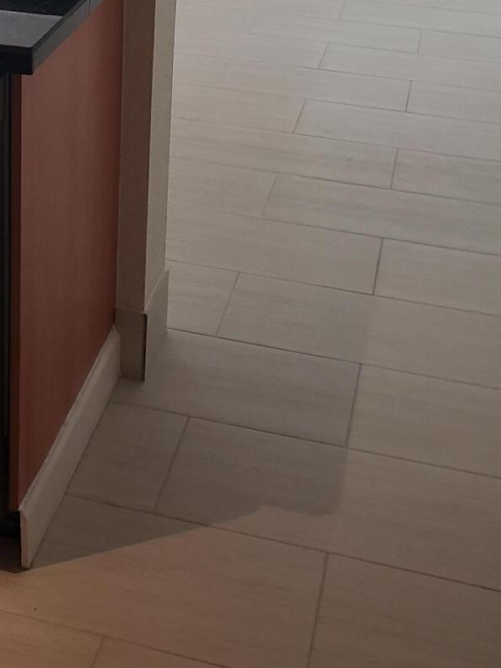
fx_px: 1274
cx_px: 24
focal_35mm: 66
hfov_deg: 21.6
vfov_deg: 27.6
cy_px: -5
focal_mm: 4.3
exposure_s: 1/60
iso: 200
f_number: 2.4
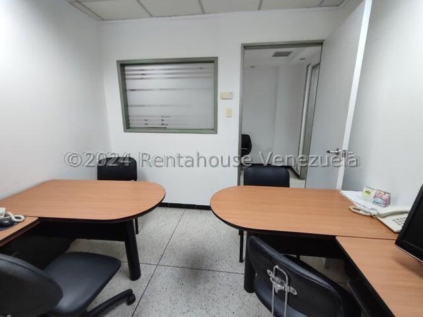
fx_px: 159
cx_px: 212
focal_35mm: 13
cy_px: 158
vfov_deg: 89.9
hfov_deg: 106.2
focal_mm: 1.66
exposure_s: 1/50
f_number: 2.2
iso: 233
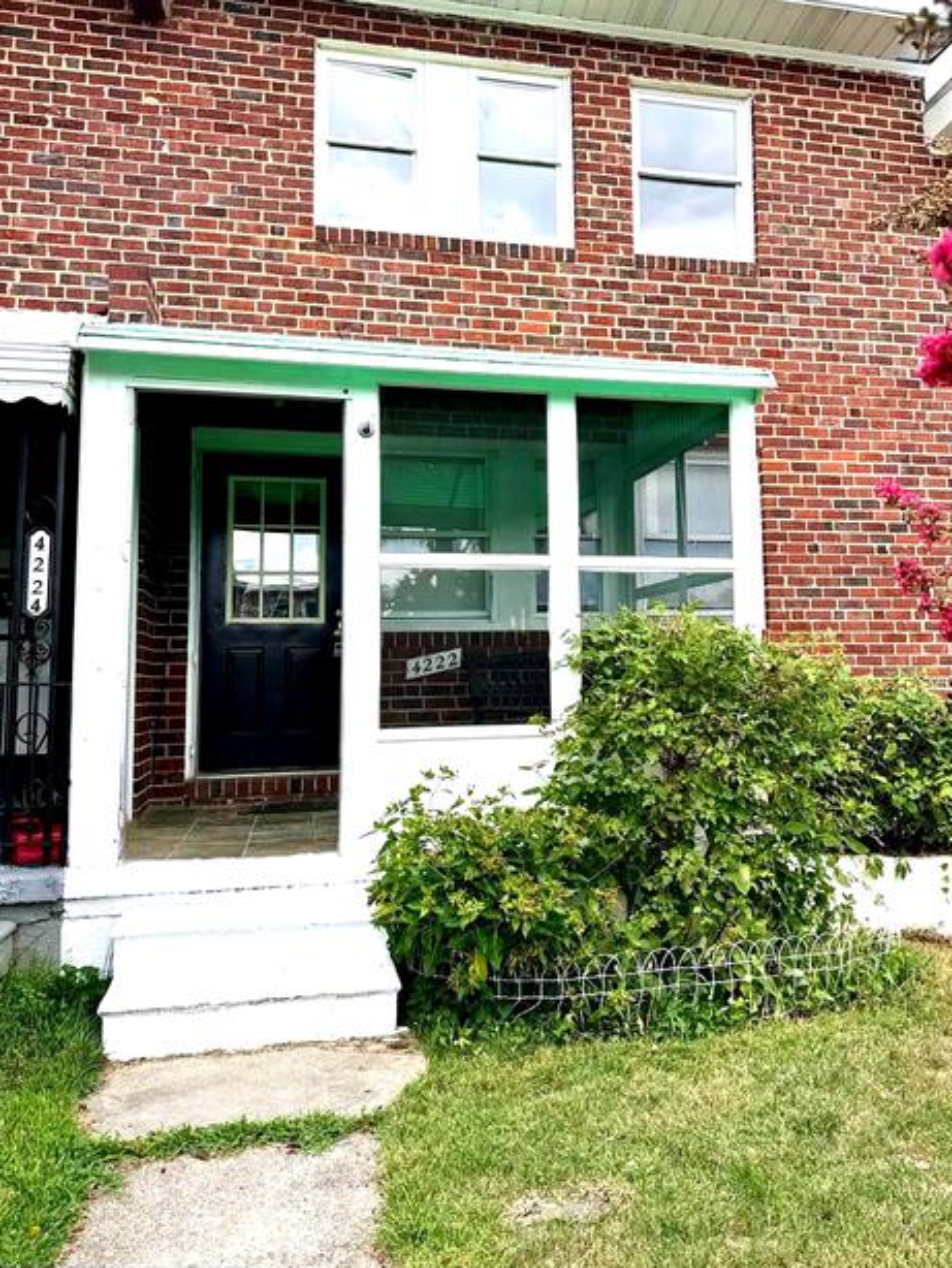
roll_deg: +3.4
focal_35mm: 30
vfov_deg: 59.8
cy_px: 560
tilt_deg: +4.9
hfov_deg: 46.5
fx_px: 1099
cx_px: 584
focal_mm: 6.76
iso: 80
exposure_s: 1/925
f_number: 1.78
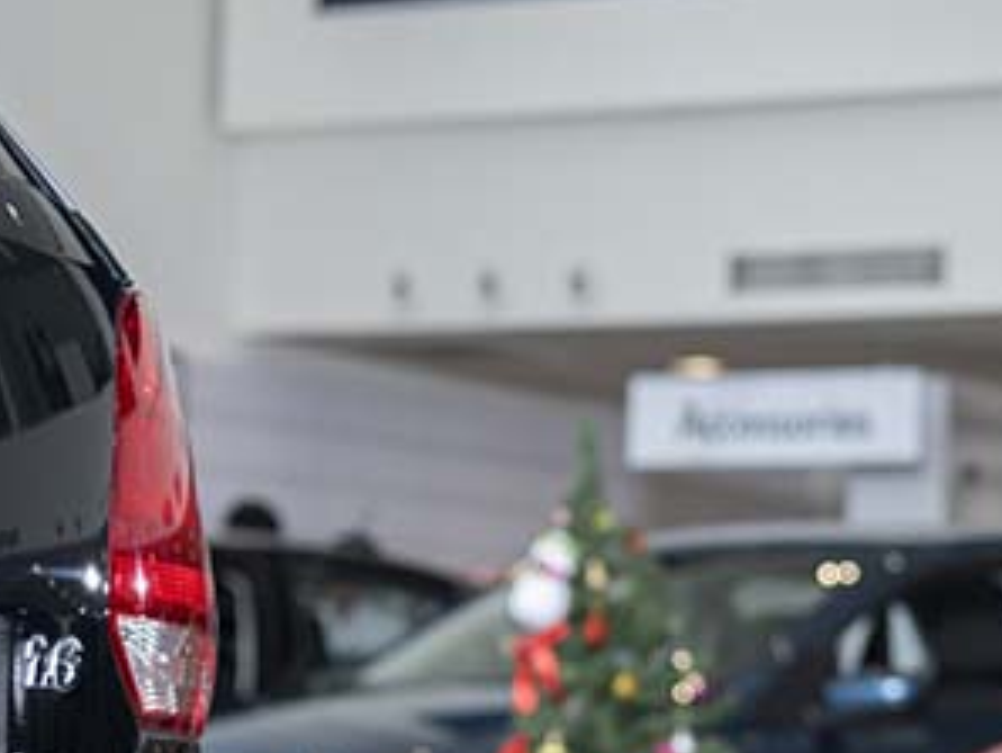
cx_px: 1296
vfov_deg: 12.6
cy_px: 365
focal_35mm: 118
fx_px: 3417
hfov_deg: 15.9
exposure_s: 1/250
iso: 160
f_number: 2.8
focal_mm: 38
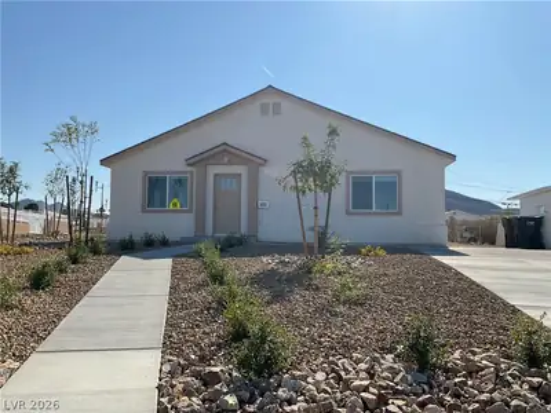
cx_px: 276
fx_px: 462
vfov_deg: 48.2
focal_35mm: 29
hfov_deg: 61.7
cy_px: 206
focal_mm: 3
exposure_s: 1/3125
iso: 16
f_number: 1.8
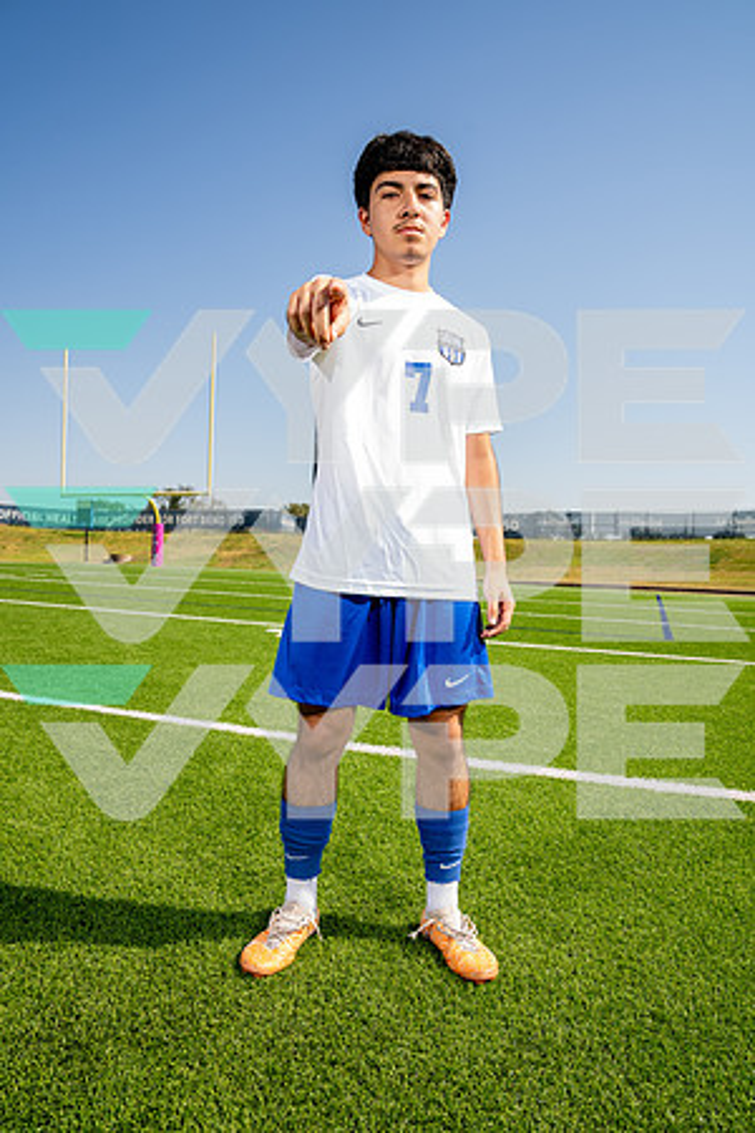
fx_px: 755
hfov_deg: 53.1
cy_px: 566
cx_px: 378
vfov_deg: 73.7
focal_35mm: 24
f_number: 7.1
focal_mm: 24
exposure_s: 1/125
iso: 50
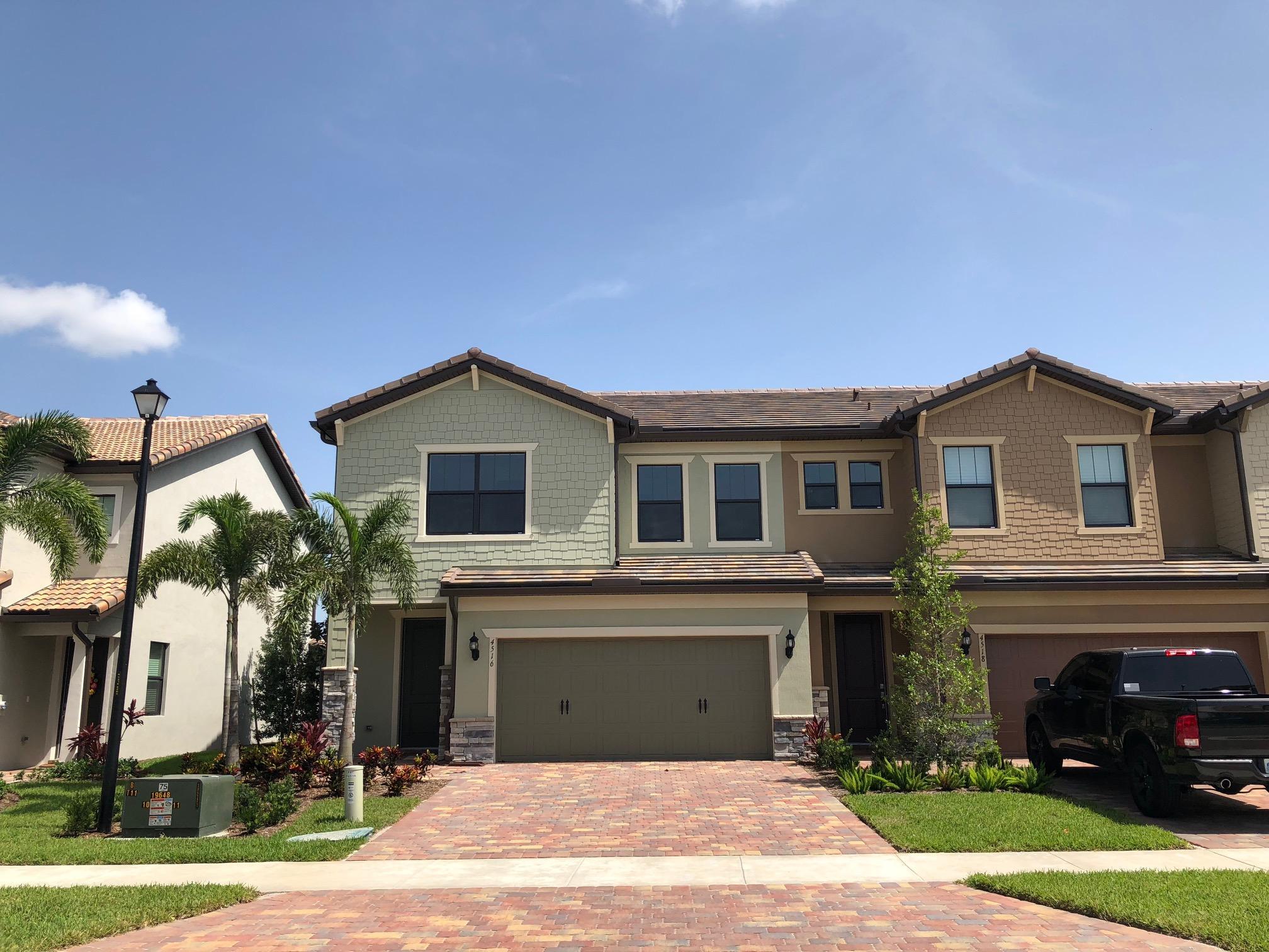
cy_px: 476
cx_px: 634
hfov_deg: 63.4
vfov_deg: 49.7
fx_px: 1026
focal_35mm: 28
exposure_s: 1/1946
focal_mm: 4
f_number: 1.8
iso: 20
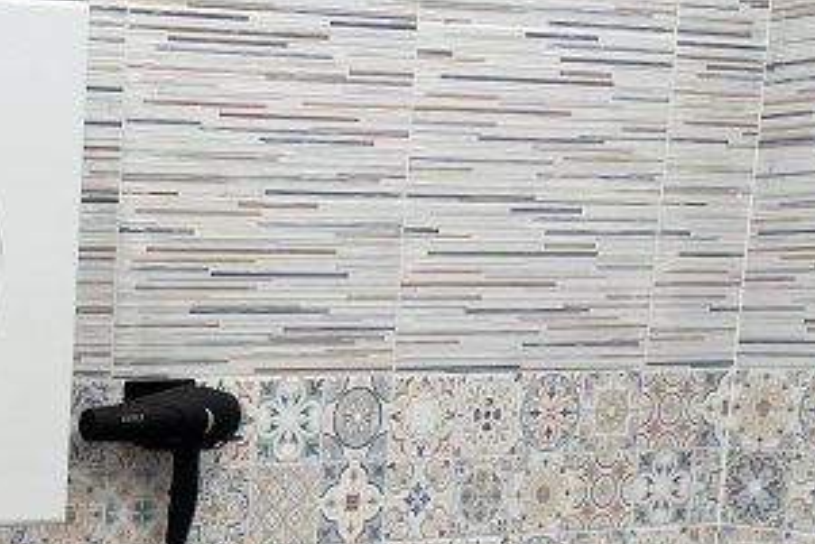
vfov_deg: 14.1
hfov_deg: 19.6
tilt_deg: -10.5
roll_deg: +0.0
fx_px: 2084
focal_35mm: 92
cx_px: -360
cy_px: 752
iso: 125
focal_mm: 5.1
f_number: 1.6
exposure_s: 1/100
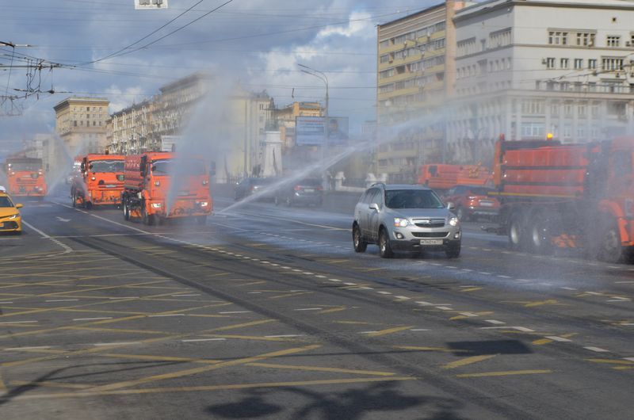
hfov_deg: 24.7
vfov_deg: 16.5
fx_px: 1450
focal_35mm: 82
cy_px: 210
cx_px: 317
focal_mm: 55
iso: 100
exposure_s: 1/320
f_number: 9
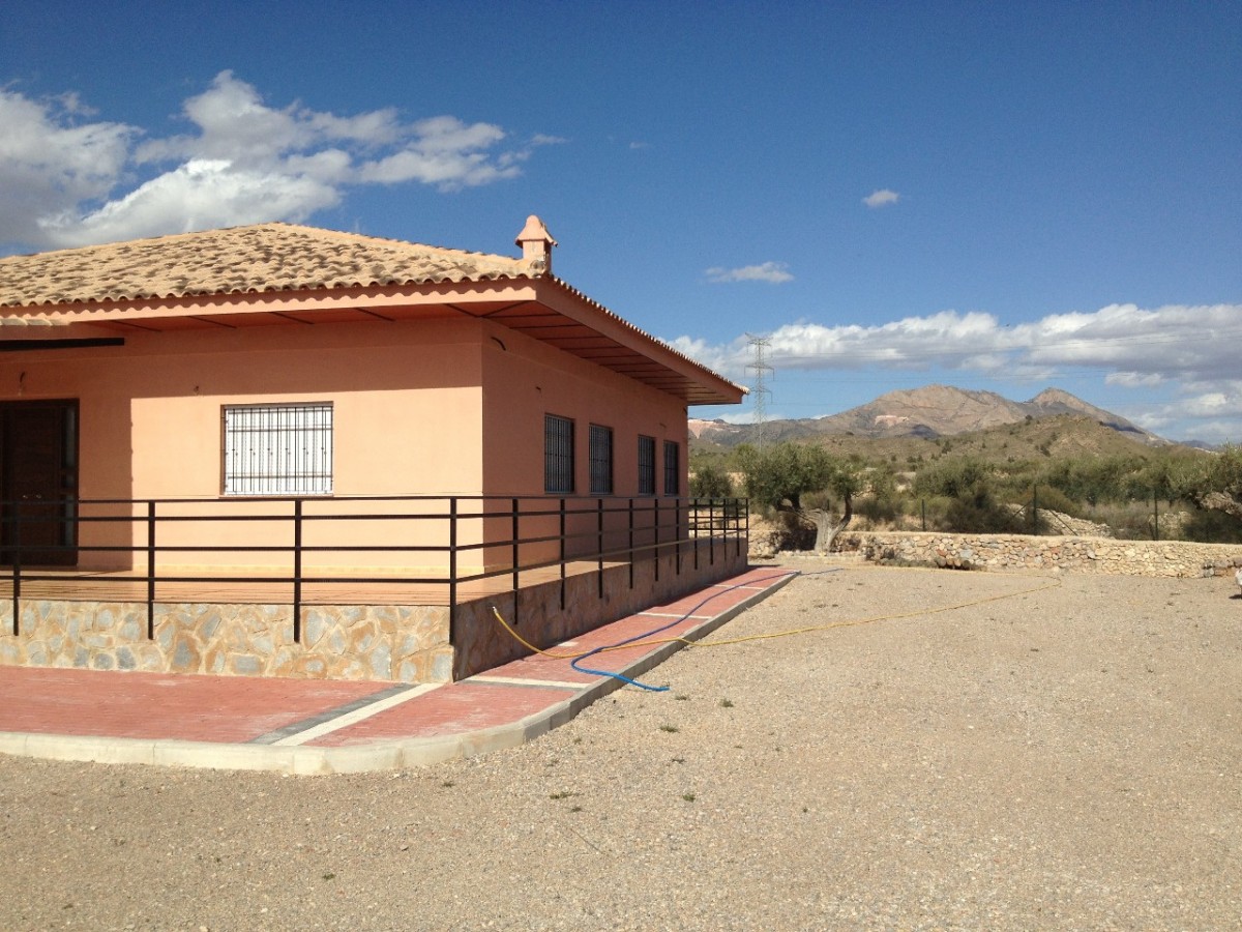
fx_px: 1256
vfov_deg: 40.7
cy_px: 466
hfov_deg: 52.6
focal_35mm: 35
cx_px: 621
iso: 50
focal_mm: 4.28
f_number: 2.4
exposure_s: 1/3460
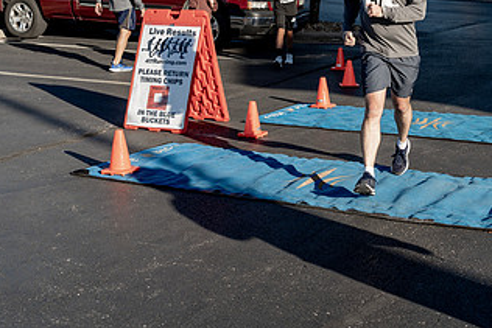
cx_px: 420
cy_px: 33
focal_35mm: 66
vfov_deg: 20.2
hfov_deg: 29.5
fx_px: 902
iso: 160
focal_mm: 36
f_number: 4.5
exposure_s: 1/800
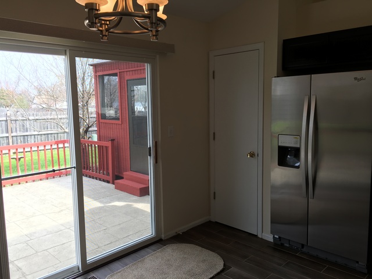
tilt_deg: -7.9
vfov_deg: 48.2
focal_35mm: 29
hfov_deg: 61.7
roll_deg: +1.6
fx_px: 312
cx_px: 186
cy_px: 140
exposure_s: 1/146
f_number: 2.2
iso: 25
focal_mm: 4.15
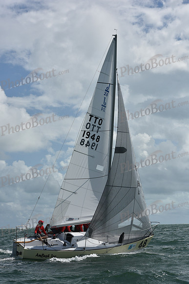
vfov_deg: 28.8
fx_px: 551
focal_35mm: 70
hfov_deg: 19.5
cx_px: 94
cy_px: 142
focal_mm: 70
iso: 250
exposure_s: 1/1600
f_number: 10
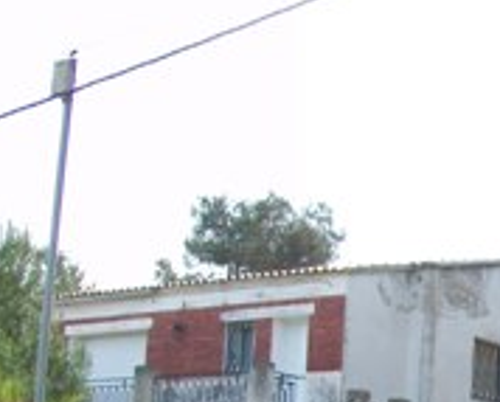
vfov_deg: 15.9
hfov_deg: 19.0
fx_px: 1378
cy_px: 496
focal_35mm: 93
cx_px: 649
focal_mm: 5.7
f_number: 2.8
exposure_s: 1/500
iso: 80
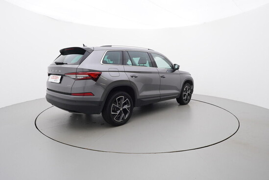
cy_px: 90
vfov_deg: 56.2
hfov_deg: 77.3
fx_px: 168
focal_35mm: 22
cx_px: 134
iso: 200
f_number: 5
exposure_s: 1/80
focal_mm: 15
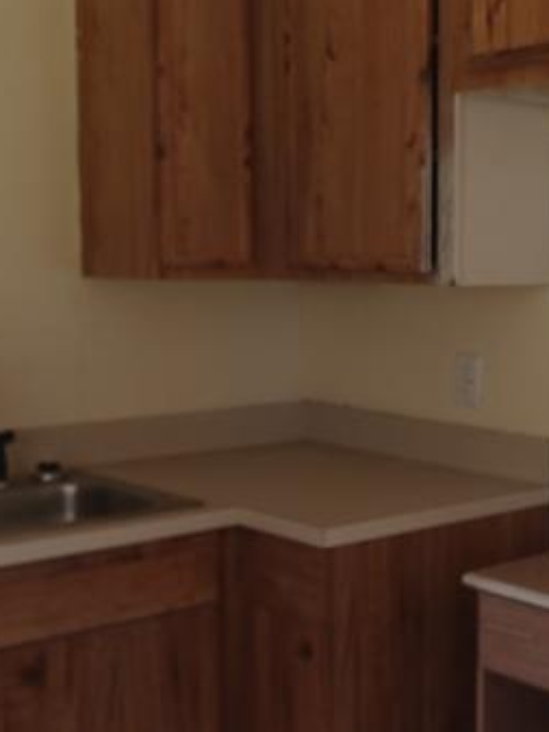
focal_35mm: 57
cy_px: 374
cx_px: 473
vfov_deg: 33.8
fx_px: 1205
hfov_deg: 25.0
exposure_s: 1/60
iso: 100
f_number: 1.8
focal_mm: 4.6
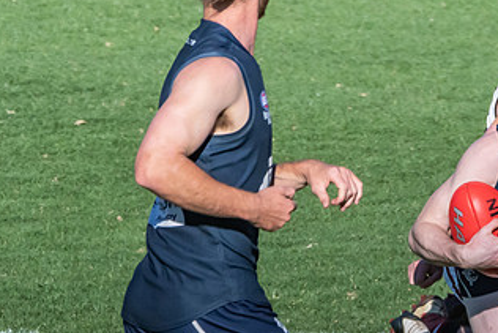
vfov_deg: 0.8
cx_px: 559
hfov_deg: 1.2
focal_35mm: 1702
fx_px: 23554
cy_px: 96
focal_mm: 450
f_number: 10
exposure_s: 1/2000
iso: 800
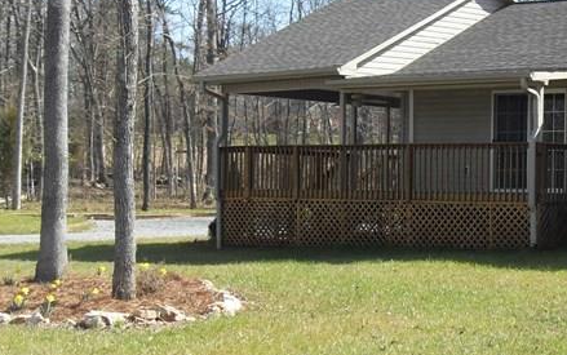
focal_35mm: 84
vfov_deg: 15.6
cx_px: 620
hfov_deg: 23.2
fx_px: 1299
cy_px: 188
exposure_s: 1/125
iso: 80
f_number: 7
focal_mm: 6.3
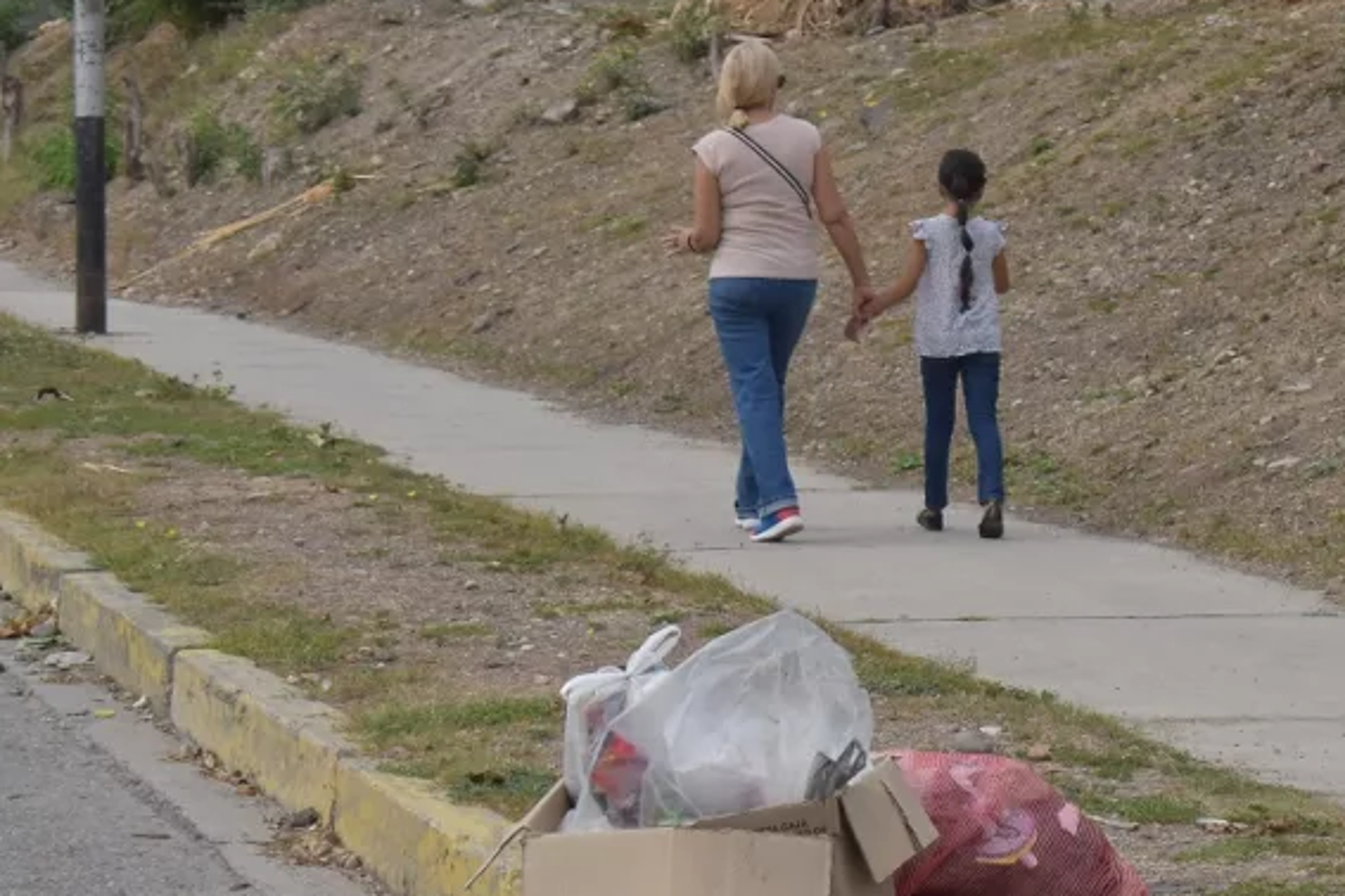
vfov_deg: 9.2
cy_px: 613
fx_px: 5563
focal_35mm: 149
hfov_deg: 13.8
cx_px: 788
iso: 1000
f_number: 5.6
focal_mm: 55
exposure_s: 1/4000
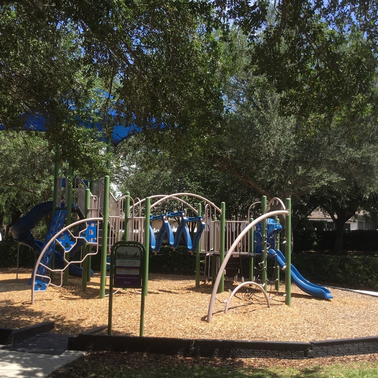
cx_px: 171
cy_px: 186
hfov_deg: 40.9
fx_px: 507
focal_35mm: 41
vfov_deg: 40.9
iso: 25
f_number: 2.4
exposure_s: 1/578
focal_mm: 3.3
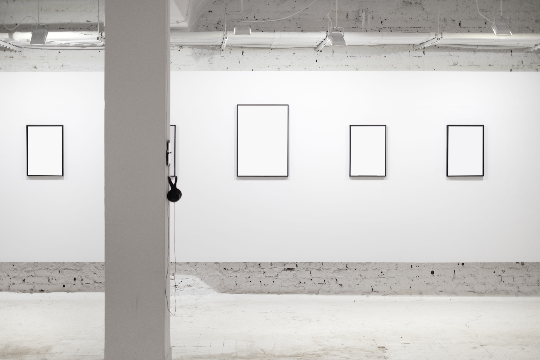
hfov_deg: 37.5
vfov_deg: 25.5
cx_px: 270
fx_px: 795
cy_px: 180
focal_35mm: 53
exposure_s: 1/250
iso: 200
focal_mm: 35
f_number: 1.6
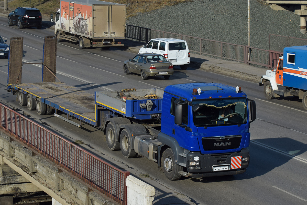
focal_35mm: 82
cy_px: 102
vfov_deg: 16.6
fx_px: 703
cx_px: 154
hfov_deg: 24.6
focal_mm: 55
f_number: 7.1
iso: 200
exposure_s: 1/1000
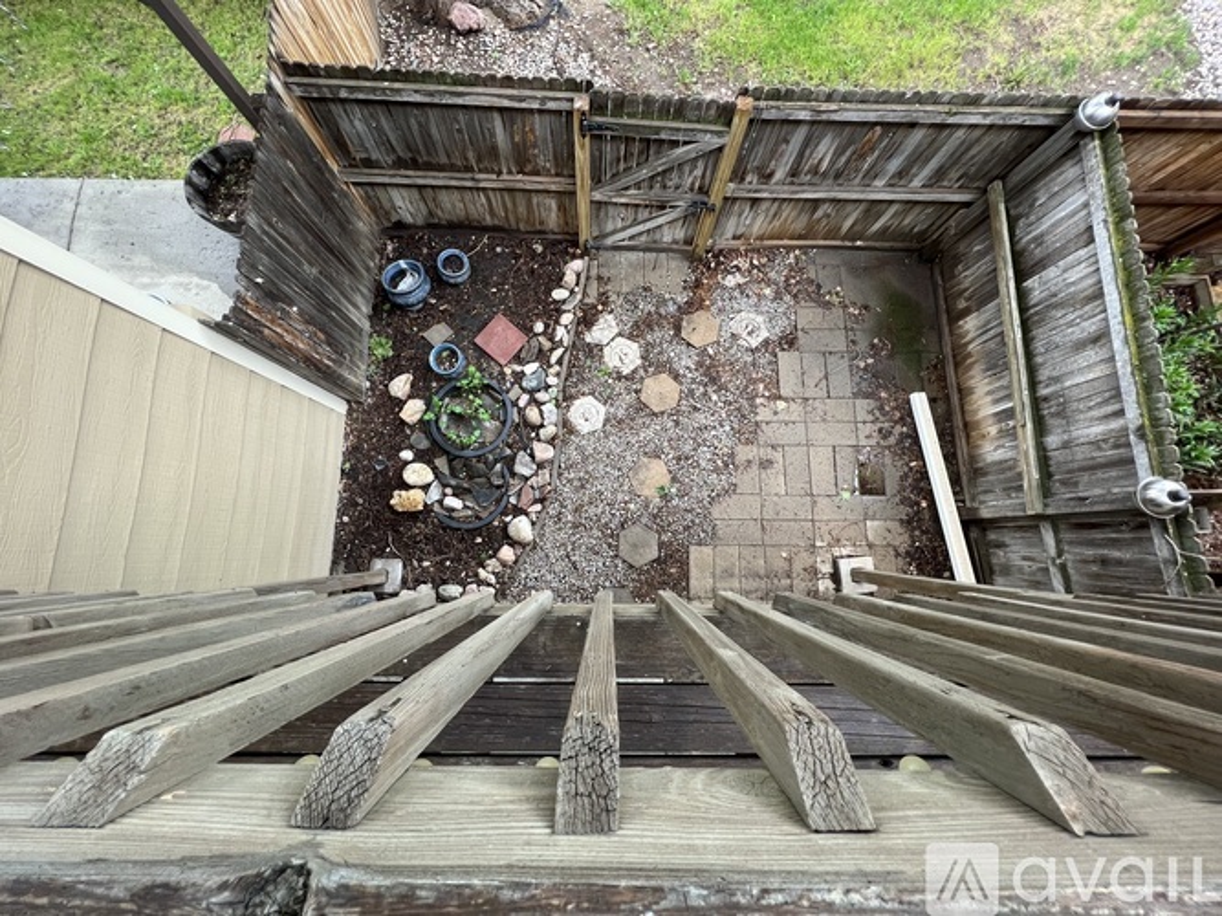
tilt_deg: -80.7
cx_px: 611
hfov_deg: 106.2
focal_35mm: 13
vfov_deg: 89.9
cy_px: 458
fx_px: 459
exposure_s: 1/99
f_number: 1.8
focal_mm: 1.57
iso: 100
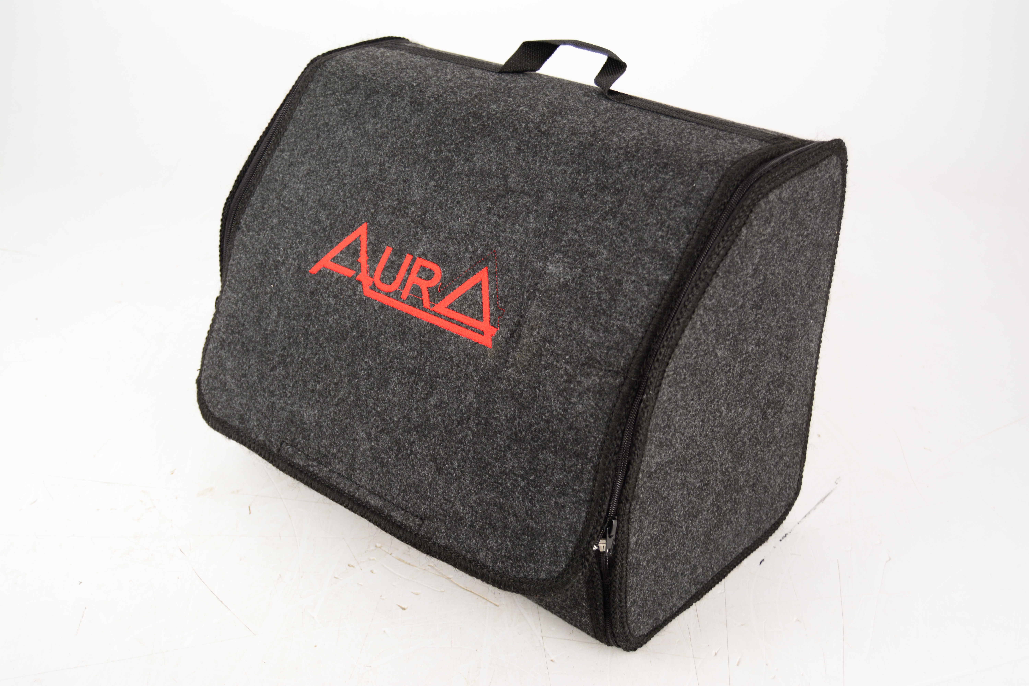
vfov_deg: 31.9
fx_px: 1200
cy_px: 343
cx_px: 514
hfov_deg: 46.4
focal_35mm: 42
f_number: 5
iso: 500
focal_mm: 28
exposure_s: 1/100
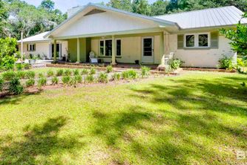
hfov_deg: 79.4
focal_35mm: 21
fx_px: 144
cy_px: 52
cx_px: 90
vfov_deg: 57.9
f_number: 11
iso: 400
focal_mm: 14
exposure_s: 1/250
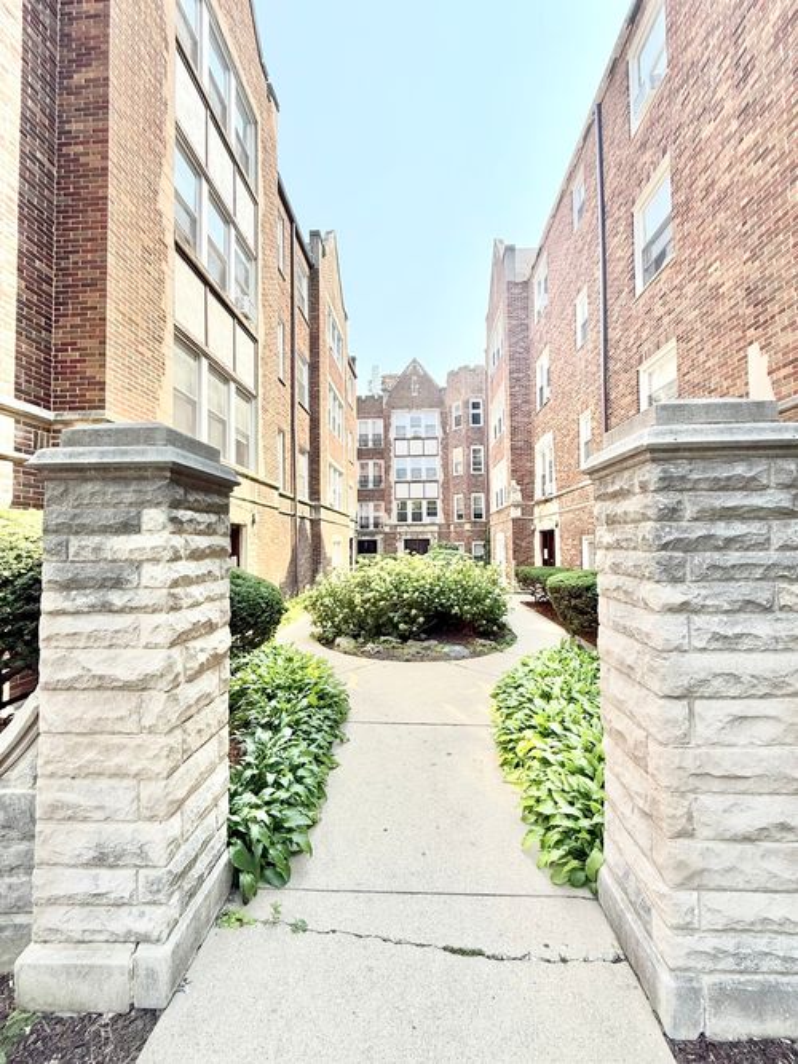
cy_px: 532
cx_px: 399
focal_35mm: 14
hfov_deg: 85.7
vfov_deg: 102.1
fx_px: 430
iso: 64
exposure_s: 1/607
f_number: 2.2
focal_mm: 2.22
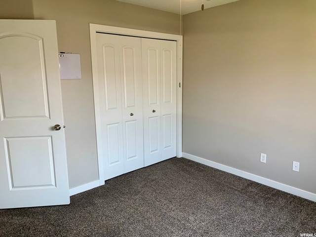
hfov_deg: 67.3
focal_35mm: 26
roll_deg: +0.6
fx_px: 237
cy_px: 118
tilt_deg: -10.0
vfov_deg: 53.1
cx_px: 158
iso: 80
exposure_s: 1/121
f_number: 1.8
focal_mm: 4.25
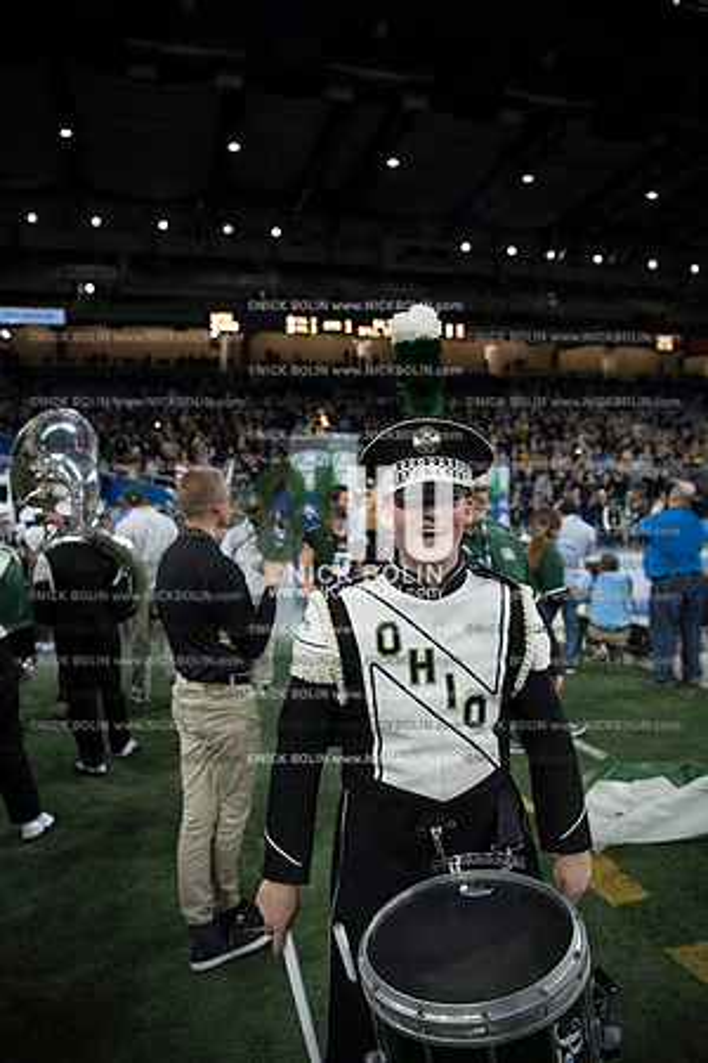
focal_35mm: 24
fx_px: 708
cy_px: 532
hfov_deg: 53.1
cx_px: 354
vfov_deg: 73.7
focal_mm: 24
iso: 1250
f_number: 2.8
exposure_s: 1/1250
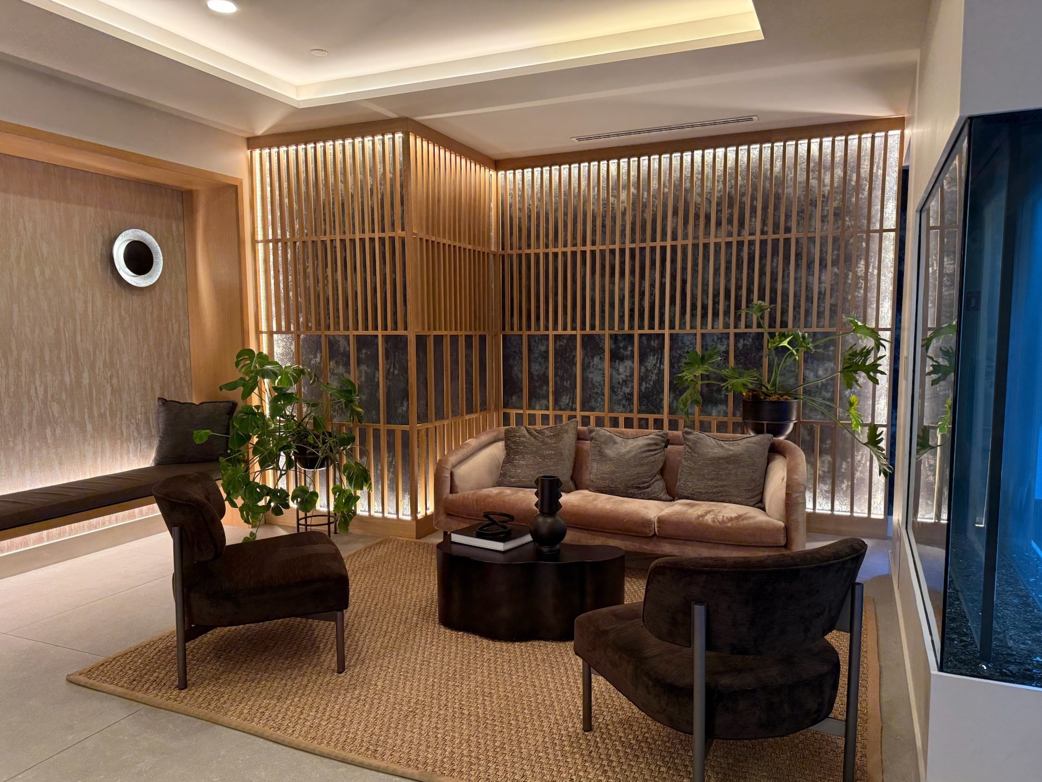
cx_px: 527
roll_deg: +0.1
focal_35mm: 25
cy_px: 405
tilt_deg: -5.4
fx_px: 753
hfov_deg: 69.4
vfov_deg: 54.9
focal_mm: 6.76
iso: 250
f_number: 1.78
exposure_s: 1/60
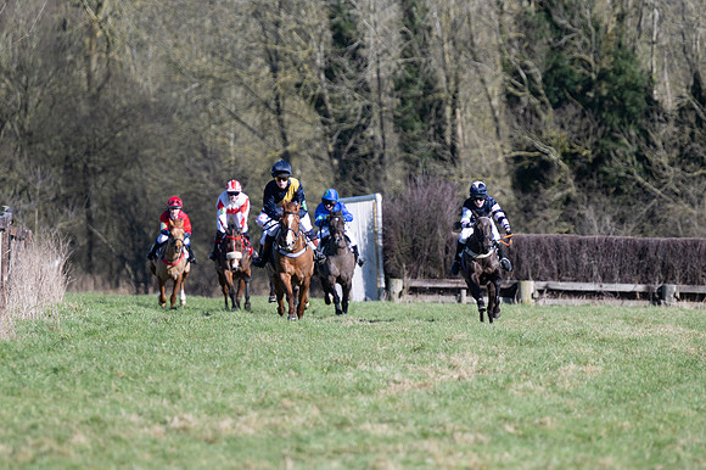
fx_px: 7056
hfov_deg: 5.7
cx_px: 353
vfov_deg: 3.8
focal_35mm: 360
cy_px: 235
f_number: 4
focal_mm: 240
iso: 160
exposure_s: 1/1000
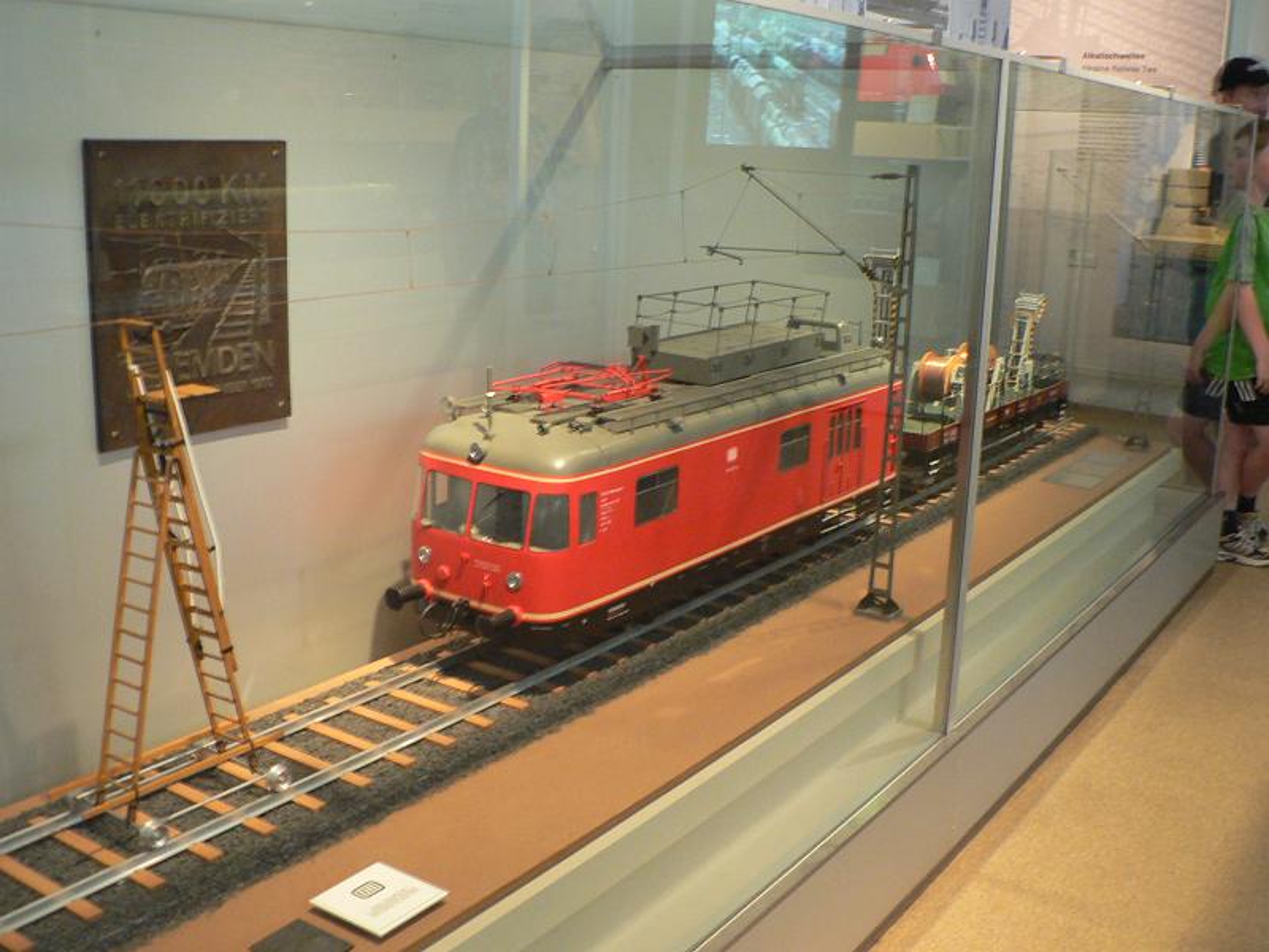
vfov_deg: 39.7
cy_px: 476
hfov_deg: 51.4
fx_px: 1320
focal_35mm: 36
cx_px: 634
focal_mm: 6
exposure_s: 1/6
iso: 200
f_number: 2.8
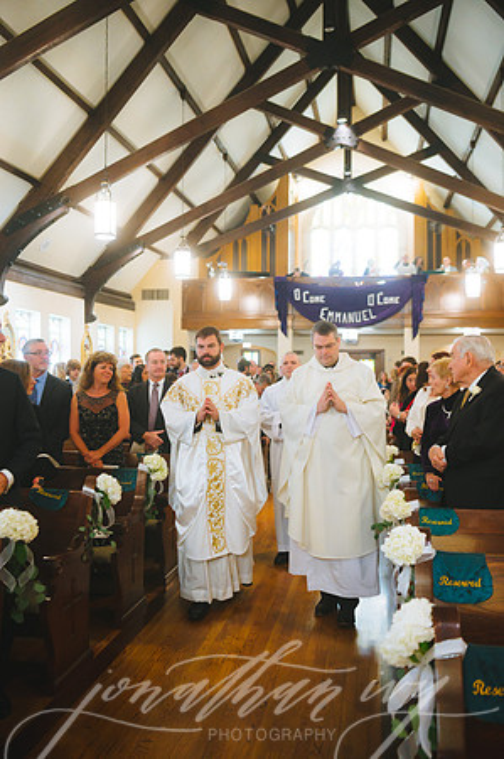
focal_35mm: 32
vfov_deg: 58.8
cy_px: 380
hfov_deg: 41.0
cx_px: 252
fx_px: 674
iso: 2500
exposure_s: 1/200
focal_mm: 32
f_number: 2.8
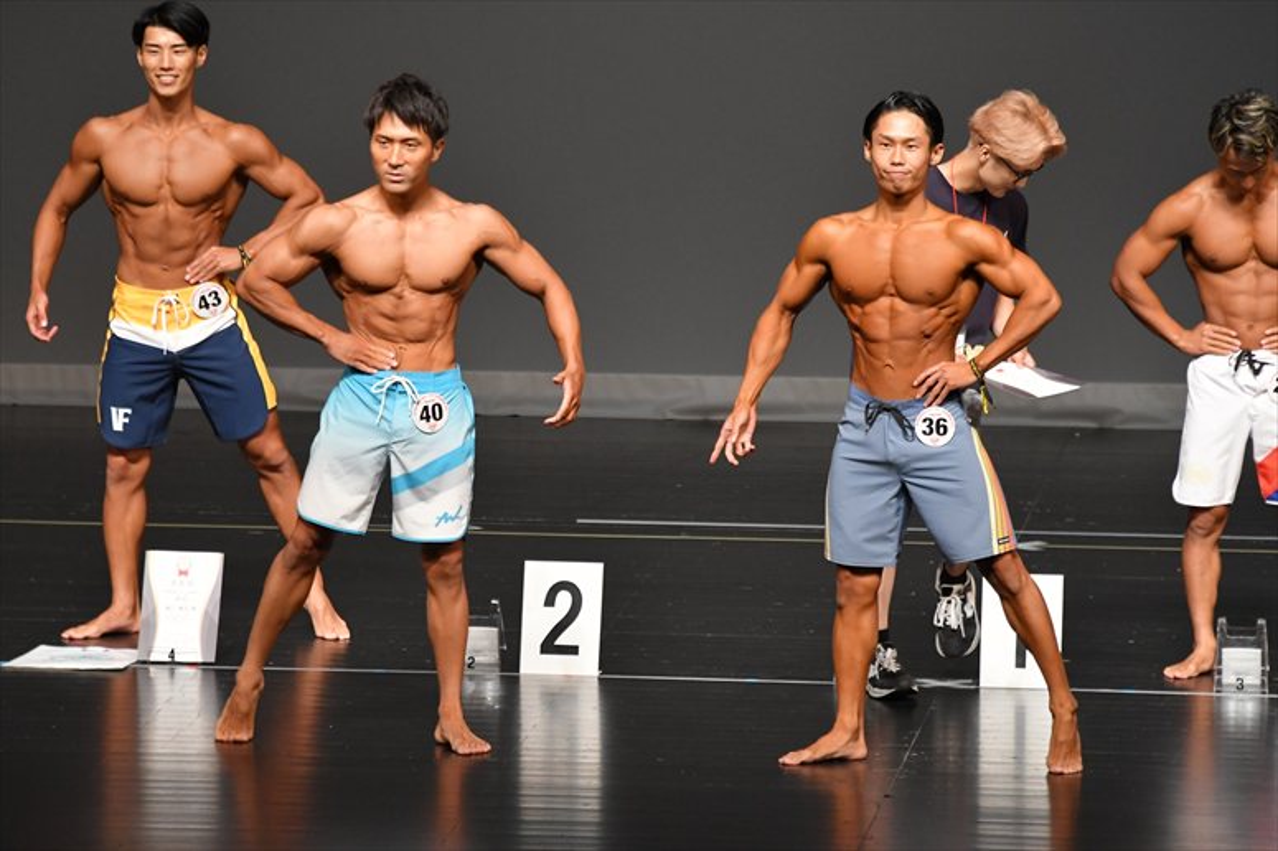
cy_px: 426
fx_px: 10645
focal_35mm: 300
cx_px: 639
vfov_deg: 4.6
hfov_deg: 6.9
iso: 2500
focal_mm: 200
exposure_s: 1/400
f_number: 5.6
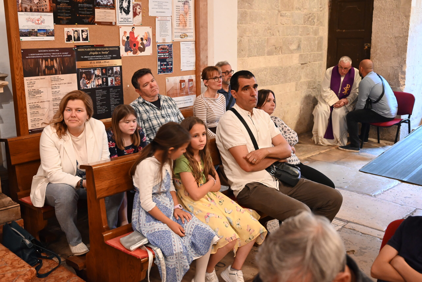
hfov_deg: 49.5
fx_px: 457
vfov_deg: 34.2
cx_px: 211
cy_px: 141
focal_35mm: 39
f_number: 4
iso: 5600
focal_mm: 39
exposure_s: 1/40
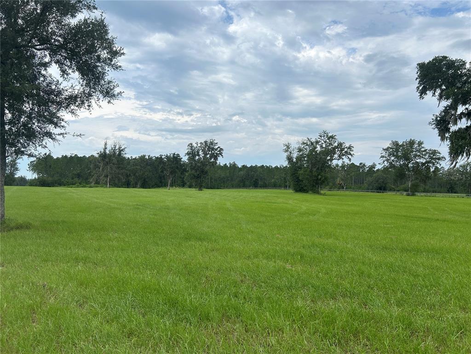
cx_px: 236
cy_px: 177
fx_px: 354
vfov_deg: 53.1
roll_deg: -0.9
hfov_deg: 67.3
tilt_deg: +0.9
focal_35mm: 26
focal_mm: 5.7
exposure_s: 1/5882
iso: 50
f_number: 1.5
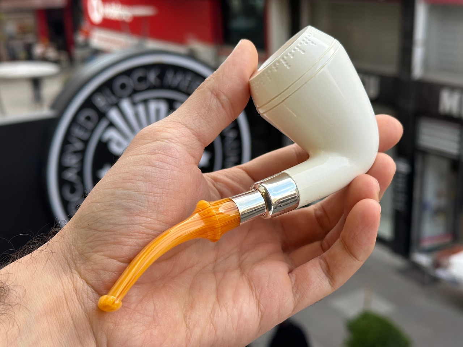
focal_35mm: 48
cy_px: 174
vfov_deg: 30.3
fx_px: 642
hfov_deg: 39.7
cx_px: 232
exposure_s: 1/331
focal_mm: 6.86
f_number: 1.78
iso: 64
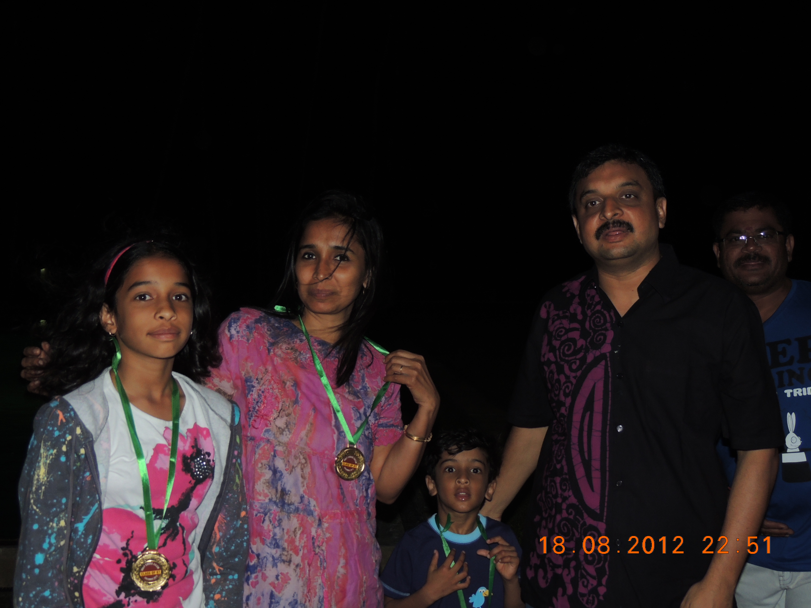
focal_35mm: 40
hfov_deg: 46.8
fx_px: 937
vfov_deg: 36.0
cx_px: 406
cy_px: 304
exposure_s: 1/30
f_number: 3.3
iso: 200
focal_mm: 7.1
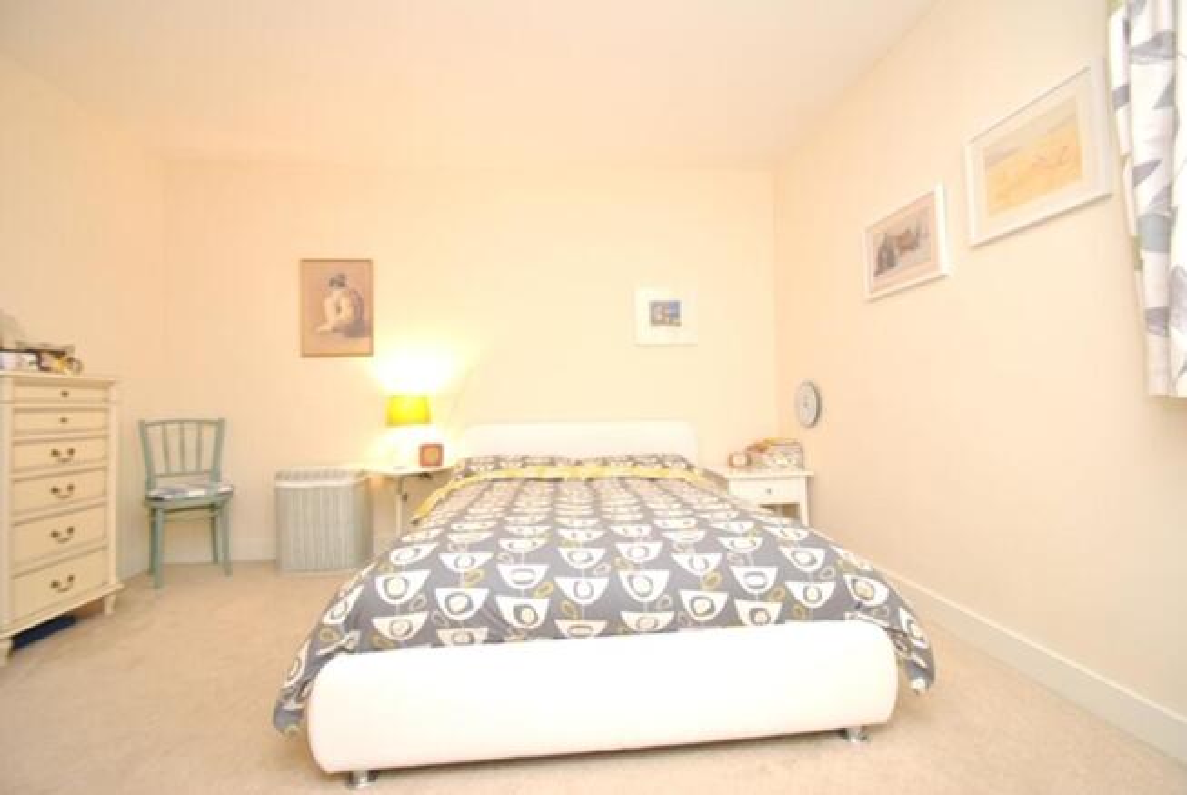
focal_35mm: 15
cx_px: 594
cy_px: 398
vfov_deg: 77.5
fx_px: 495
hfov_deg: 100.3
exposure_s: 1/4
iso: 100
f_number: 4
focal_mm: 10
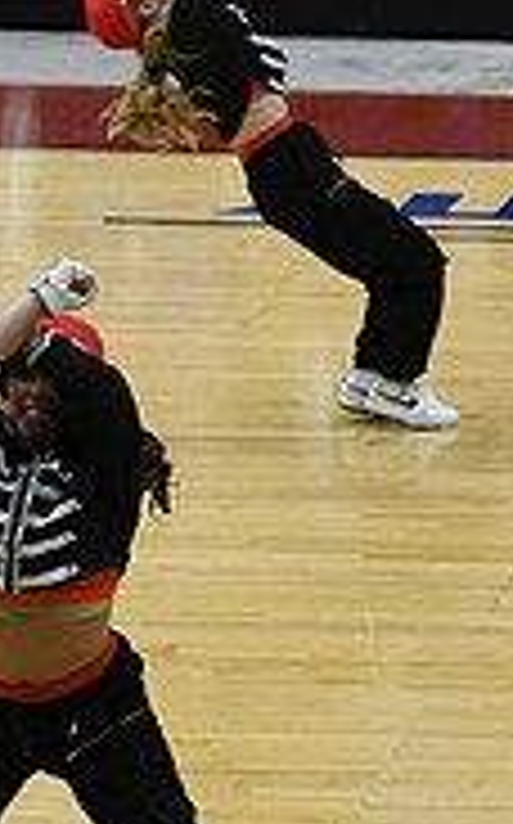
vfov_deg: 6.2
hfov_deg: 3.8
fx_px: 7624
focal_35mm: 340
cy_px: 502
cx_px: 1260
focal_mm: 70
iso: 3200
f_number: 3.5
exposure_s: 1/400
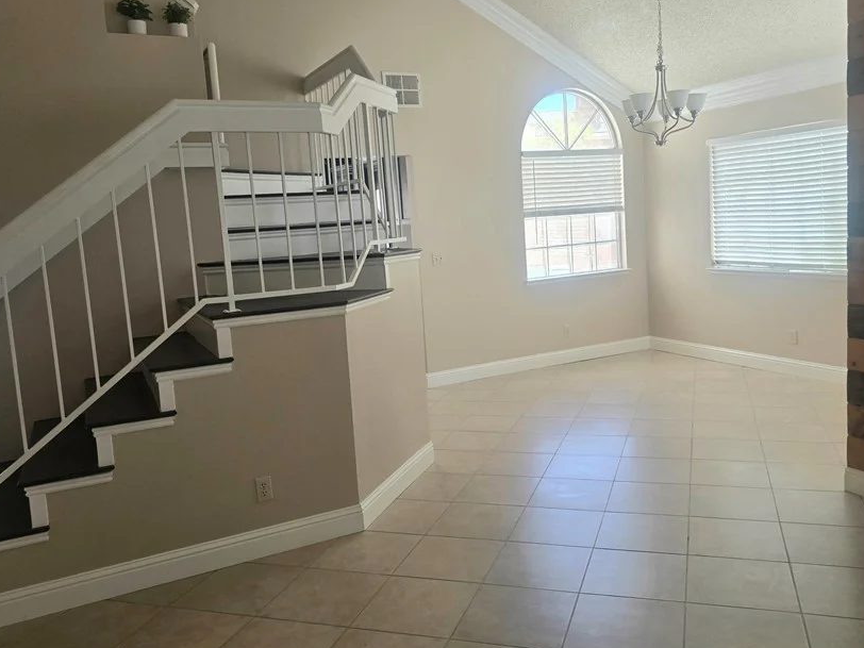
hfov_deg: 61.5
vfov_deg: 48.2
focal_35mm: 29
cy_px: 302
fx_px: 724
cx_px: 484
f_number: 1.7
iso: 80
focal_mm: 6.3
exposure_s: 1/182
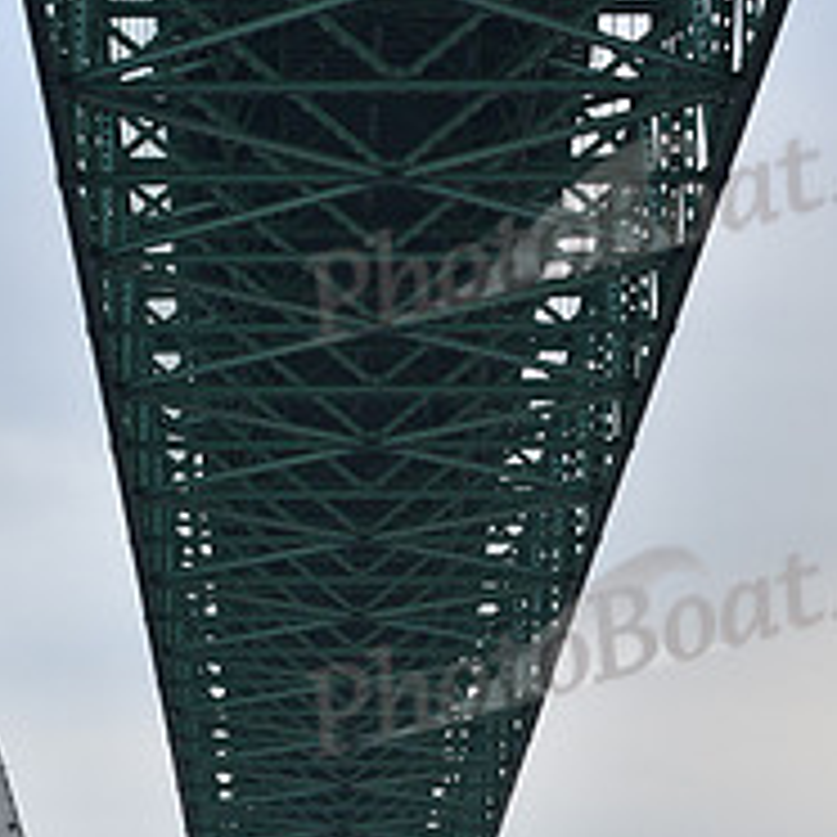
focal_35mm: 186
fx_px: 5088
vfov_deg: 9.3
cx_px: 74
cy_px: 940
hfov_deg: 9.4
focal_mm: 70
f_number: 4
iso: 400
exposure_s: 1/640
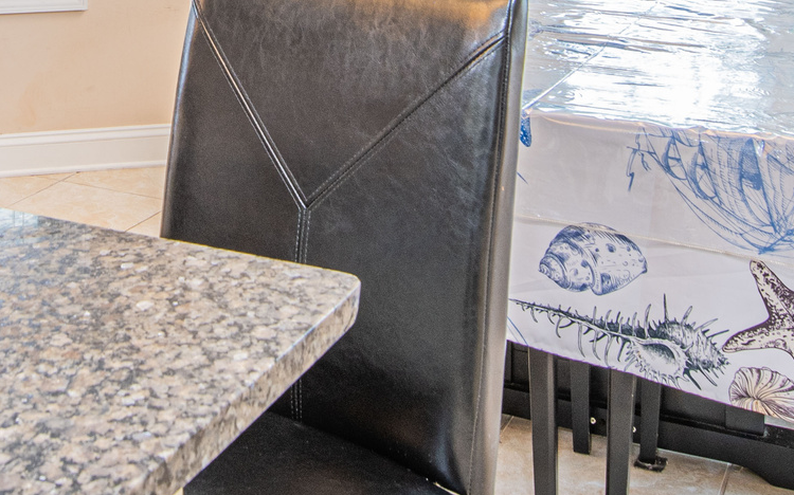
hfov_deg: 31.7
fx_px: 1363
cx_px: 173
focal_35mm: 63
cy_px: -226
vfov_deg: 18.5
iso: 64
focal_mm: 14
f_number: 9
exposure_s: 1.3
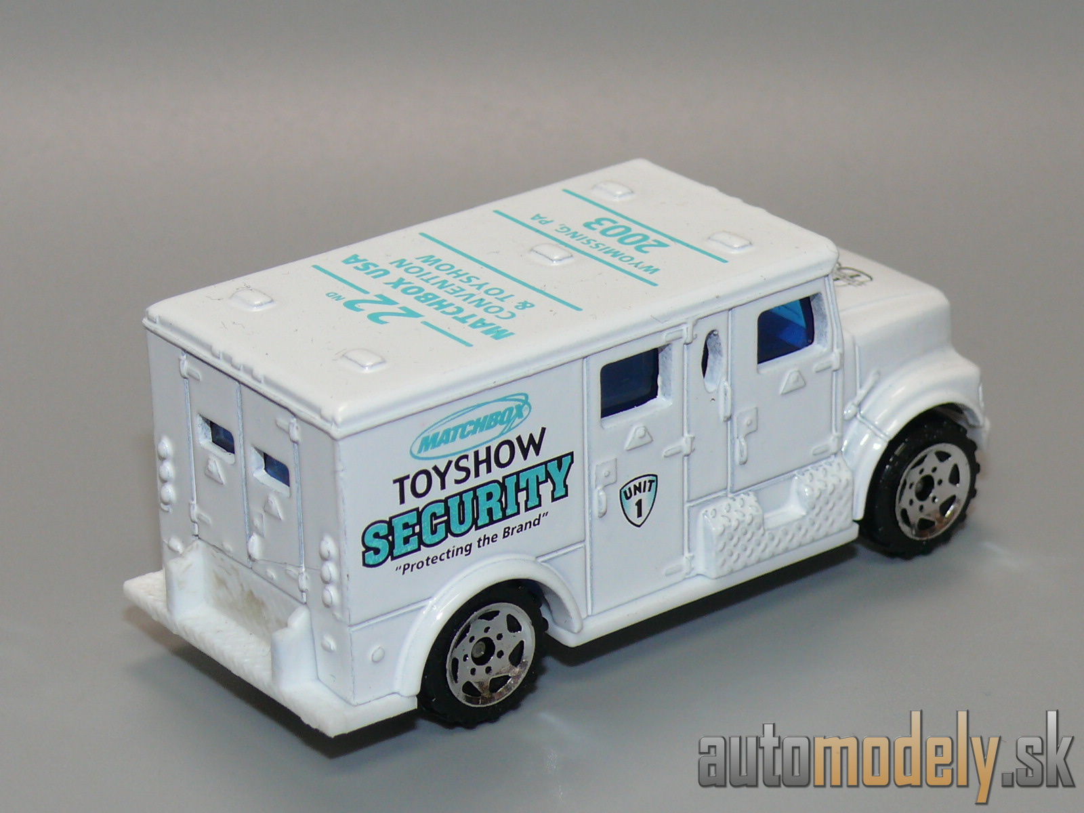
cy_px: 406
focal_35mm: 117
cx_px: 542
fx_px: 3664
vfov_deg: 12.7
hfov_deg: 16.8
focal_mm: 14.4
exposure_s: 1/30
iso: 100
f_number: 4
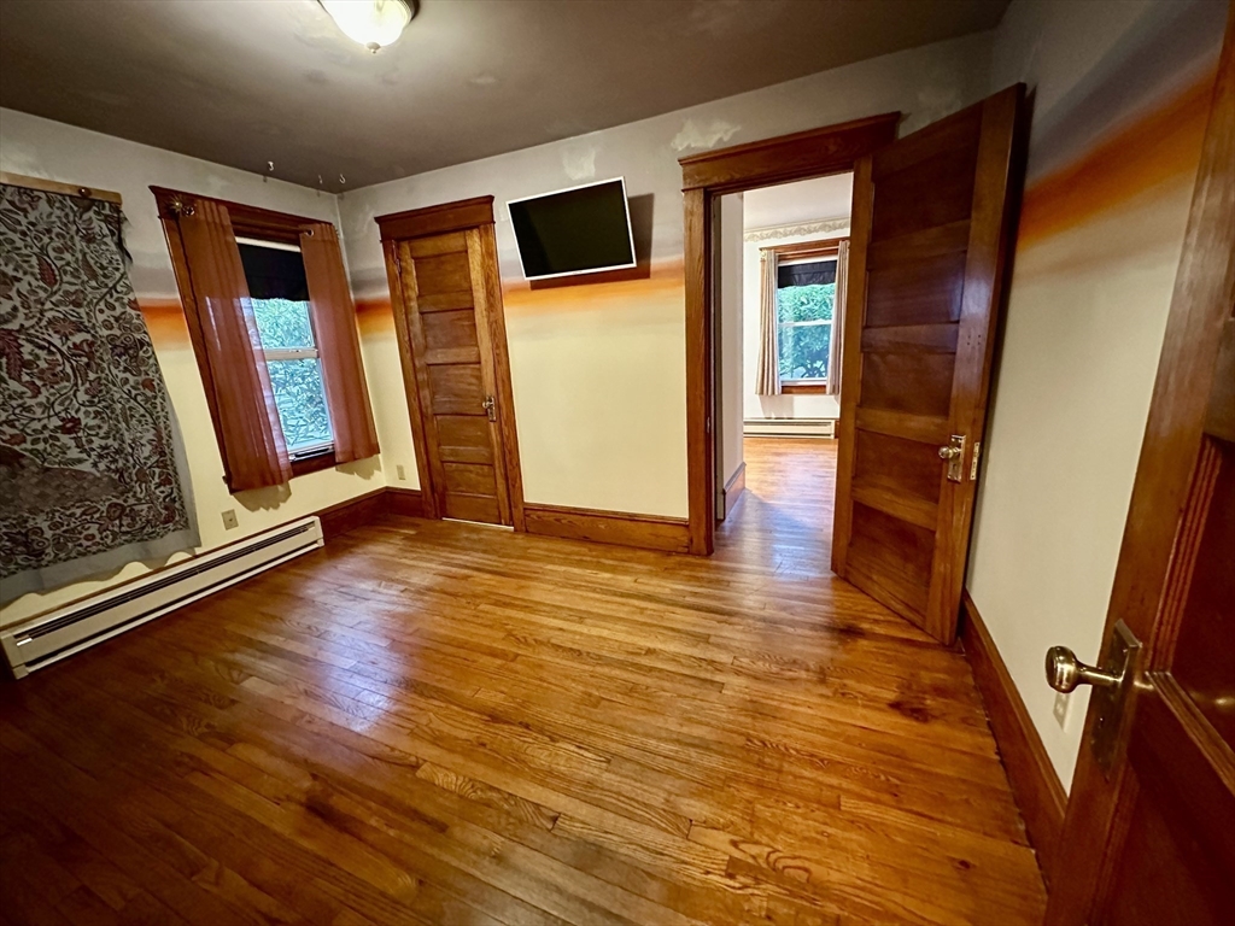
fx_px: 499
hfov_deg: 102.1
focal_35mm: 14
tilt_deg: -13.4
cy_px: 463
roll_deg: +3.2
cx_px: 618
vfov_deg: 85.7
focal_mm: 2.22
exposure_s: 1/40
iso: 1000
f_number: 2.2
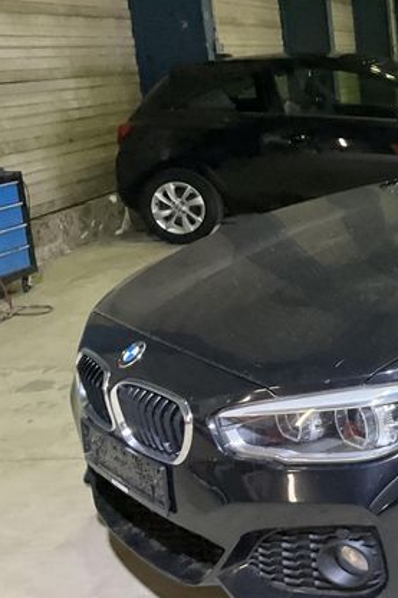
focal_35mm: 58
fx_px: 963
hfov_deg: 20.5
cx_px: 573
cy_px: 305
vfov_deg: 34.5
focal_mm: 3
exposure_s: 1/50
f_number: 1.8
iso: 200
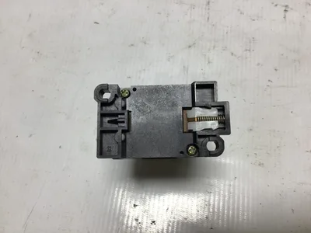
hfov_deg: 58.4
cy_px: 116
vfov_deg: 45.4
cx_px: 156
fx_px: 279
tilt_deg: -68.7
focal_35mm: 31
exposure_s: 1/198
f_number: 2.4
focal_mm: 3.3
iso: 25
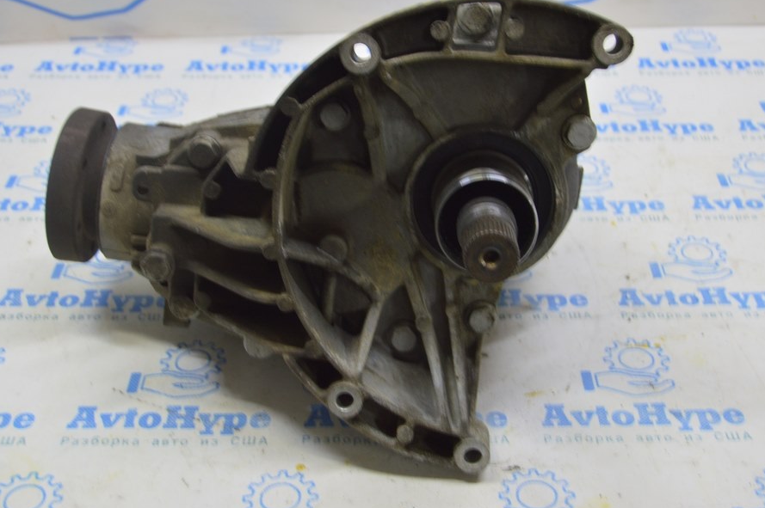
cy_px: 226
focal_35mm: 54
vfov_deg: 25.2
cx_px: 386
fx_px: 1137
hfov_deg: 37.2
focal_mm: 31
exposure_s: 1/20
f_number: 5.6
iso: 400
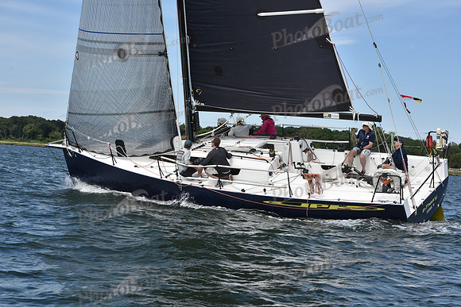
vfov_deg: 19.5
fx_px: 897
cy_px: 154
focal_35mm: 70
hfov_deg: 28.8
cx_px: 230
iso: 320
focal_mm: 70
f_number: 9
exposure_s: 1/1000
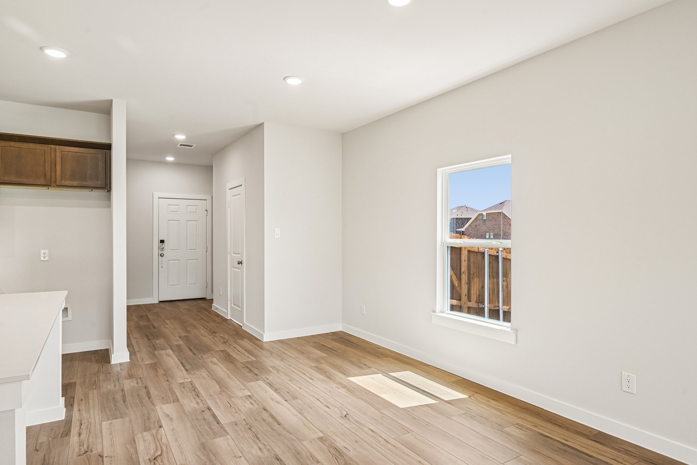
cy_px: 232
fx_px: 397
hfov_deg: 82.6
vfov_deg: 60.7
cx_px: 348
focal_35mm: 20
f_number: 8
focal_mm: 20.5
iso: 400
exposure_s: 1/80
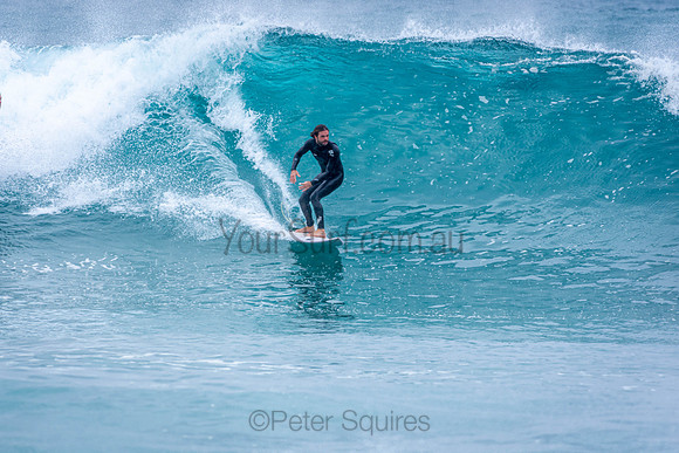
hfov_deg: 2.7
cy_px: 226
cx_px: 340
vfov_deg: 1.8
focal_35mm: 750
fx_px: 14148
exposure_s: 1/640
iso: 280
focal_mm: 500
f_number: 5.6
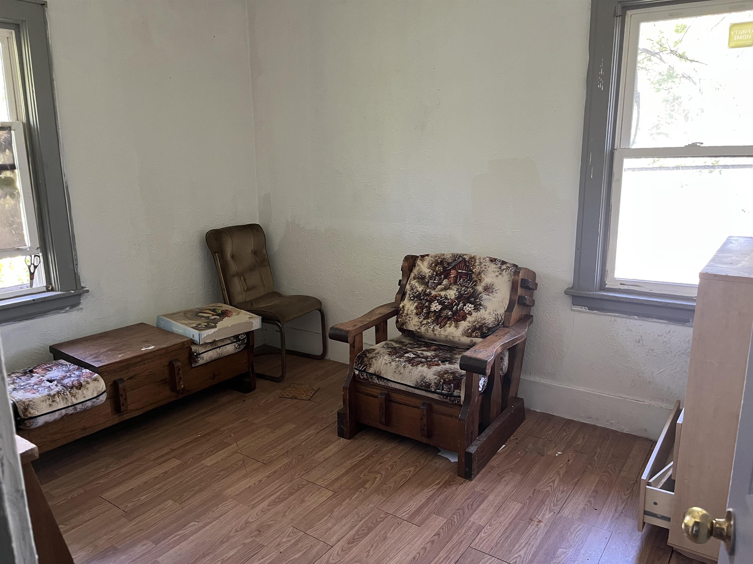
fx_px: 566
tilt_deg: -12.5
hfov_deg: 67.3
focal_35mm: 26
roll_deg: +0.3
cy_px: 282
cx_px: 376
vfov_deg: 53.1
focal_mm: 5.1
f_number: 1.6
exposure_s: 1/60
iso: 400
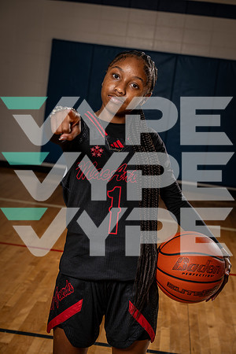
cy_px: 177
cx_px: 118
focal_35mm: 66
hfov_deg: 20.6
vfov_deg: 30.5
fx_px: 649
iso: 125
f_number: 5.6
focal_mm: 66
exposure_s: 1/250
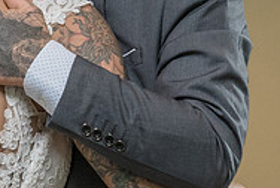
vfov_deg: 4.0
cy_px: 19
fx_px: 2695
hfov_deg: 5.9
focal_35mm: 346
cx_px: 9
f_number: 4
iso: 2000
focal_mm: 59
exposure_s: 1/250
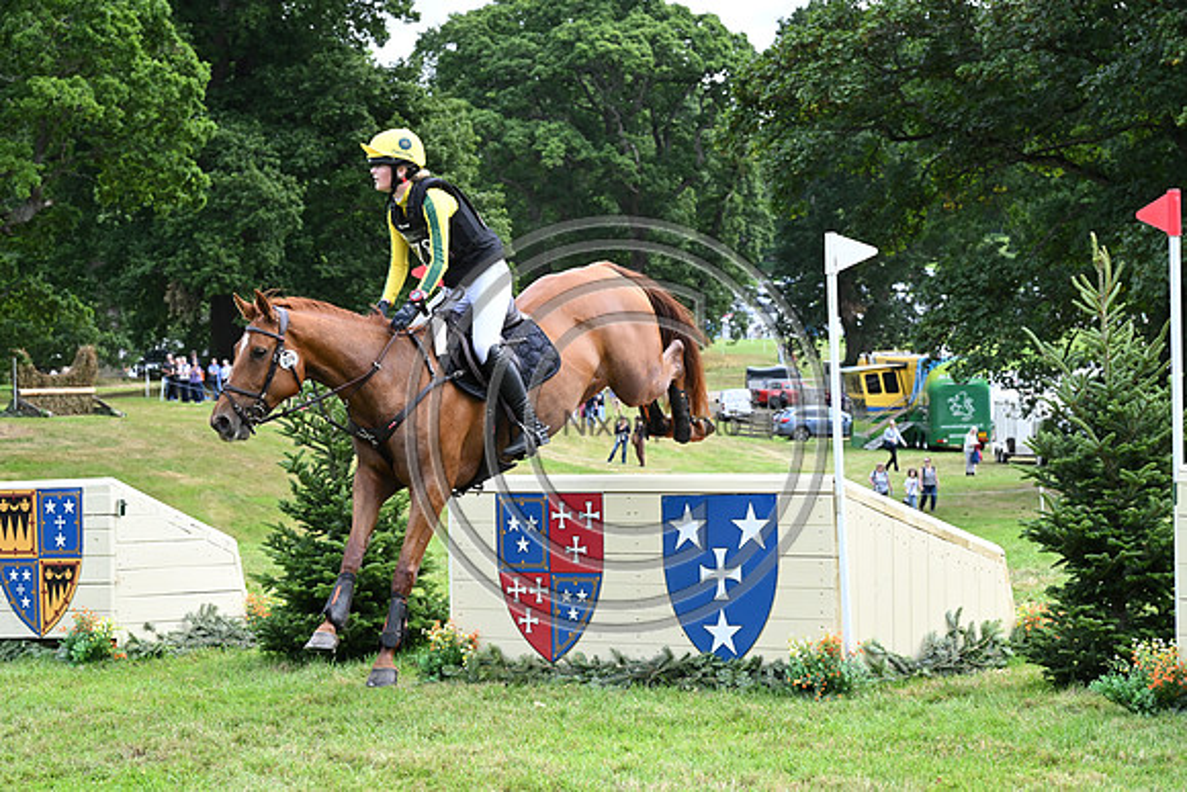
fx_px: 3463
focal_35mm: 105
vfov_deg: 13.0
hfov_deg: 19.5
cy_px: 396
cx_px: 594
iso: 2500
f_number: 9
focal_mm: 105
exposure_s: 1/1250
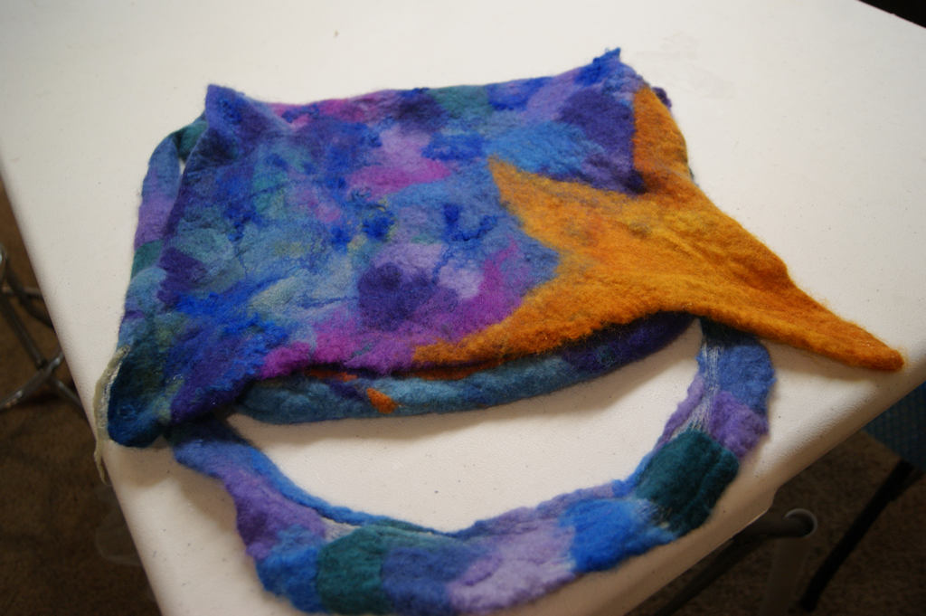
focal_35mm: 33
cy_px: 308
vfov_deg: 39.9
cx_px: 463
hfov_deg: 57.3
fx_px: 848
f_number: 4
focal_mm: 22
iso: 400
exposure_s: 1/30
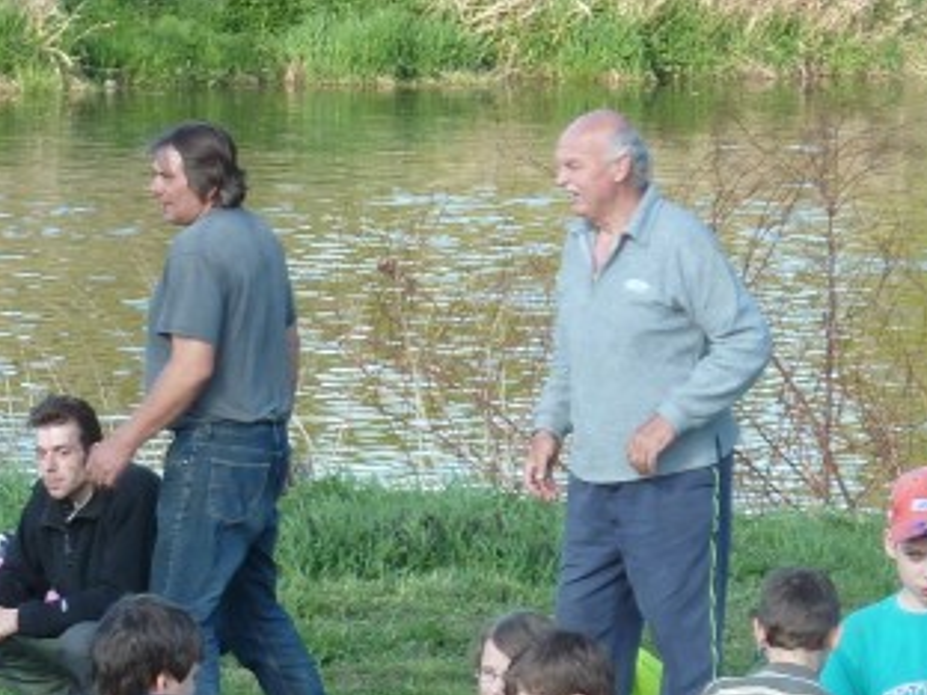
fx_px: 14836
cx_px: 68
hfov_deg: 3.6
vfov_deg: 2.7
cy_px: 662
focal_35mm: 554
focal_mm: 27.8
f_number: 4.5
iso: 80
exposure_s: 1/100
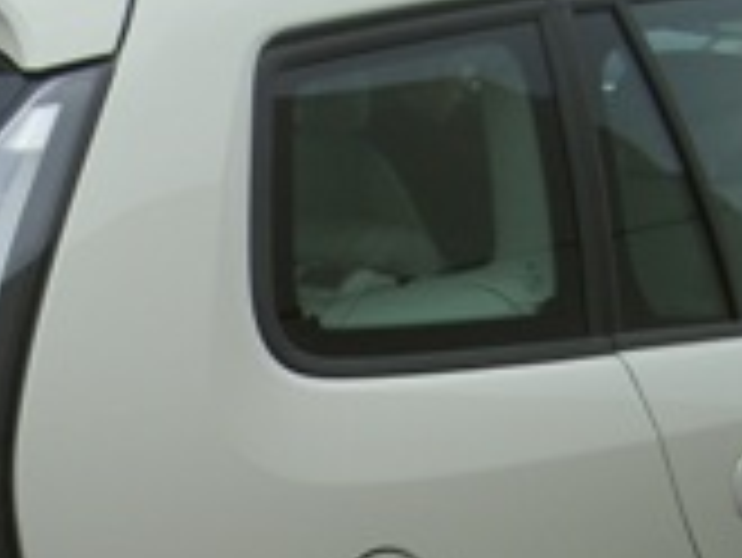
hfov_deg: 18.1
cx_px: 0
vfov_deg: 13.7
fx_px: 2274
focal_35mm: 106
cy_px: 621
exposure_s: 1/278
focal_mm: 8
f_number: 4.7
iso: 100
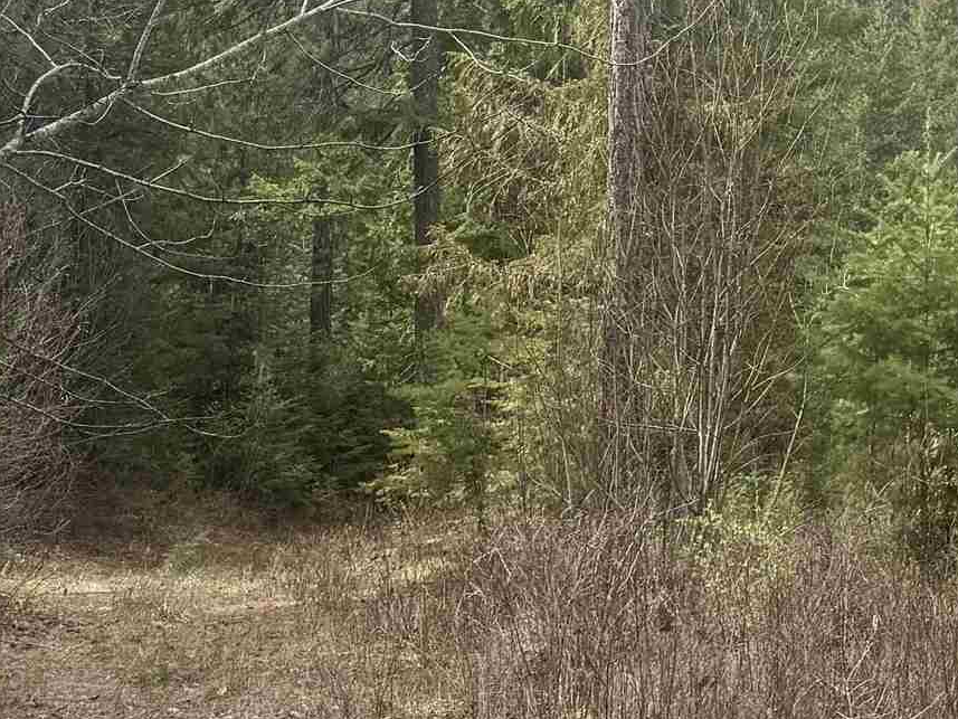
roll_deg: -1.4
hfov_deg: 22.5
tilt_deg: +4.6
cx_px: 741
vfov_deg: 16.9
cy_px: 60
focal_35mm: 86
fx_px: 2380
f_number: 1.78
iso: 80
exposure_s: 1/2907
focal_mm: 6.76
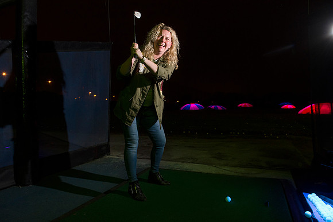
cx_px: 166
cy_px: 111
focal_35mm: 24
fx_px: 222
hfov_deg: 73.7
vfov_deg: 53.2
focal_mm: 24
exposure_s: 1/13
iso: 1000
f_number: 5.6
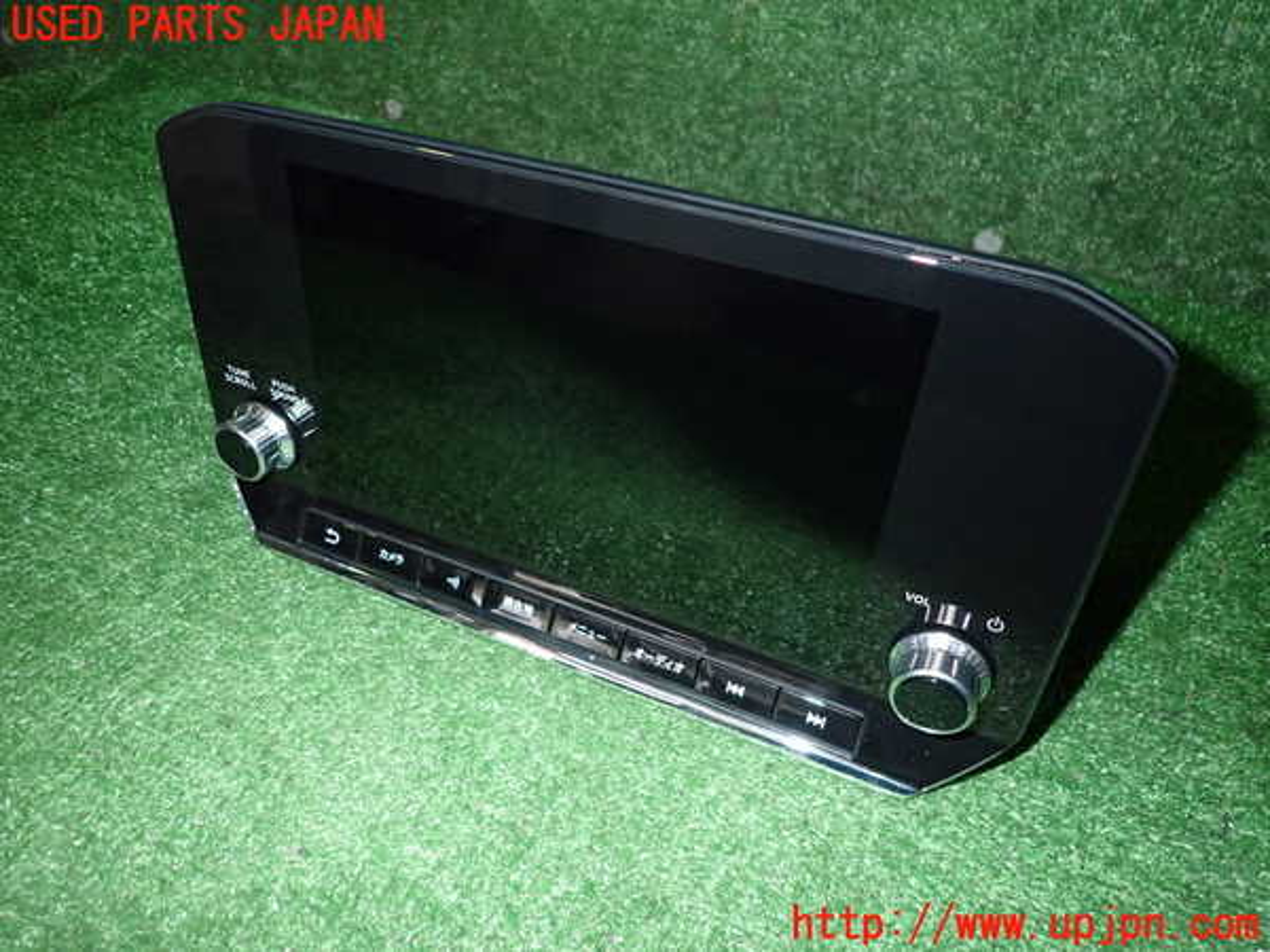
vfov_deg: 54.9
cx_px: 635
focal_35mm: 25
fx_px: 917
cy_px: 476
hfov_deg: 69.4
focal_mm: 4.5
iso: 500
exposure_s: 1/30
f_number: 5.6
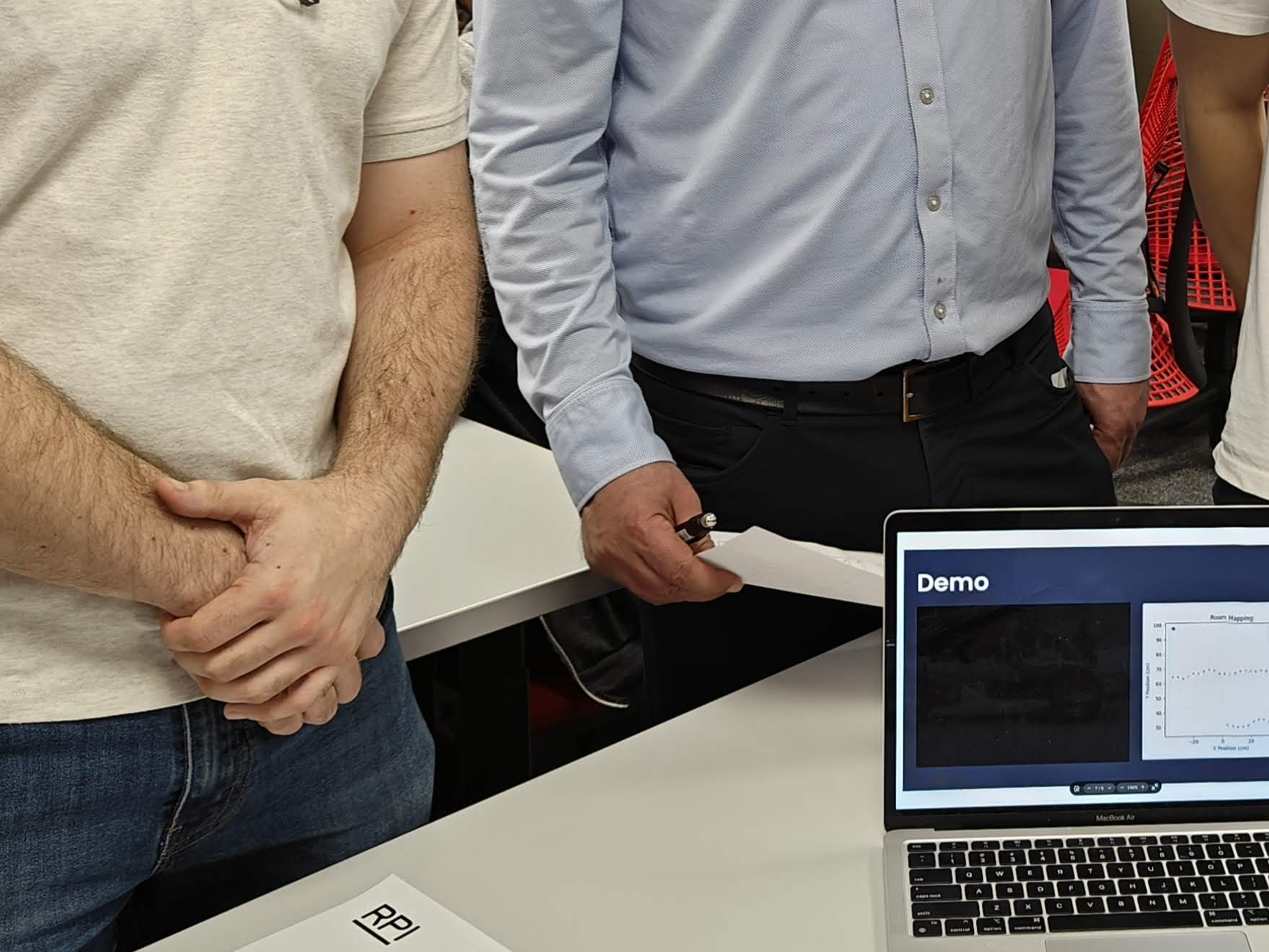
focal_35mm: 56
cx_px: 1029
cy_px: 163
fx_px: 2053
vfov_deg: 25.6
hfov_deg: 33.3
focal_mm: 5.59
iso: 64
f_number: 1.8
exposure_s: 1/120
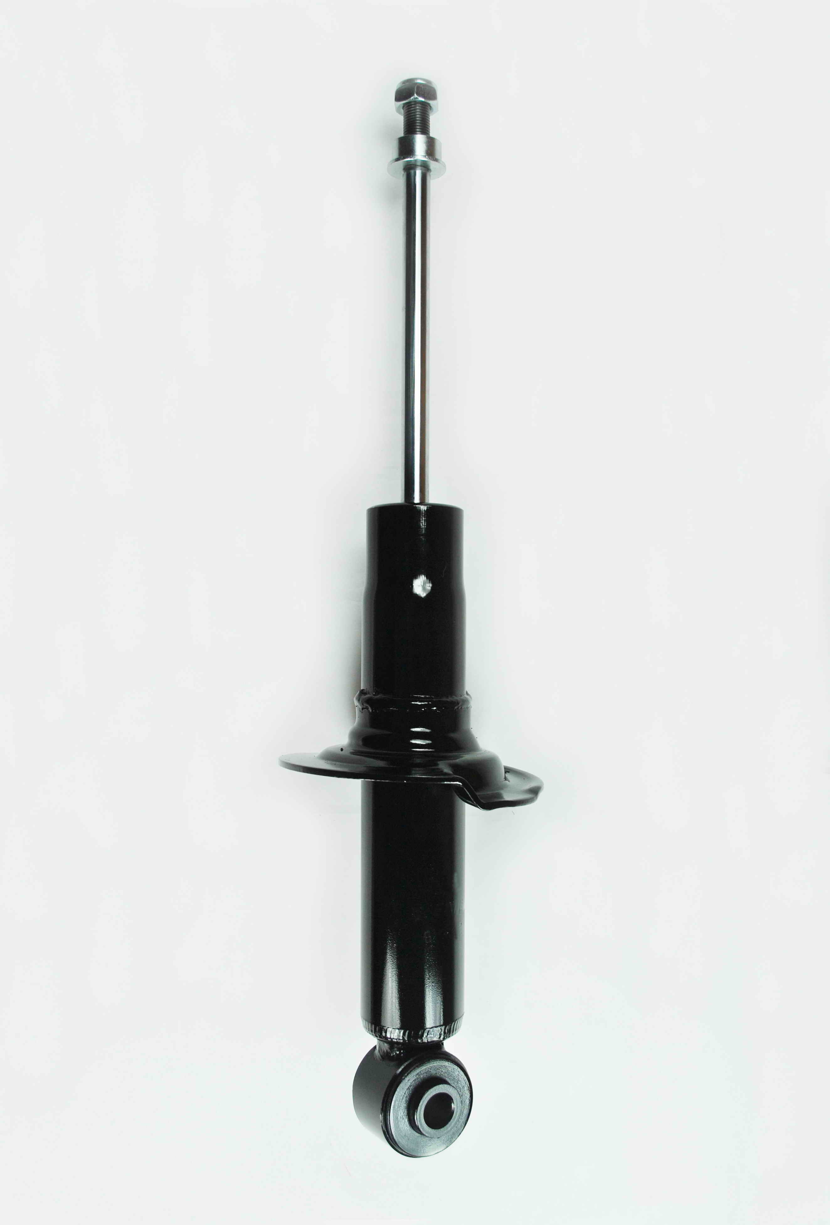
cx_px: 415
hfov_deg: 40.4
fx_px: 1129
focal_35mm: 33
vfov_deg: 57.0
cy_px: 612
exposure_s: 1/125
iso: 110
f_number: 5.6
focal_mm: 22
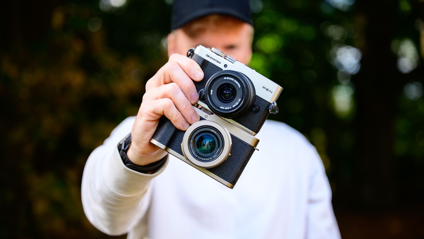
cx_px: 212
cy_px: 132
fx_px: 824
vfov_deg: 16.5
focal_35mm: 73
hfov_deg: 28.9
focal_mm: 70
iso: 200
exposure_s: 1/320
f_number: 3.2
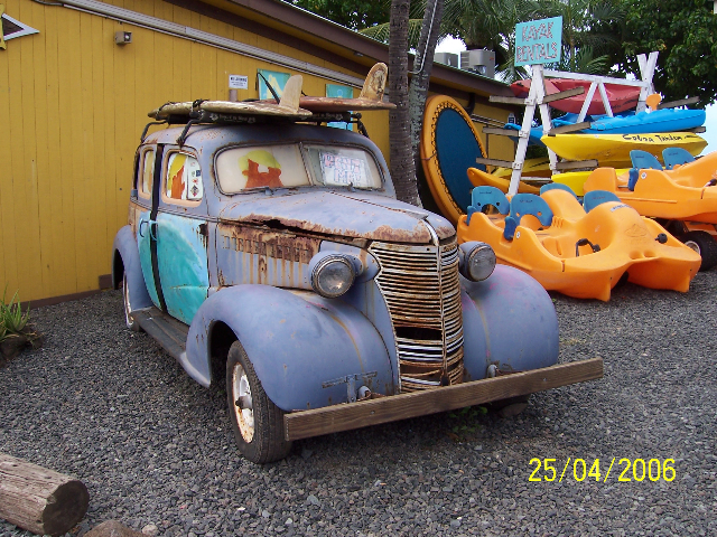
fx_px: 746
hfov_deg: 51.4
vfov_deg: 39.7
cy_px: 268
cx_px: 358
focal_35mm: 36
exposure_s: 1/250
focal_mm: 6
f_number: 4.8
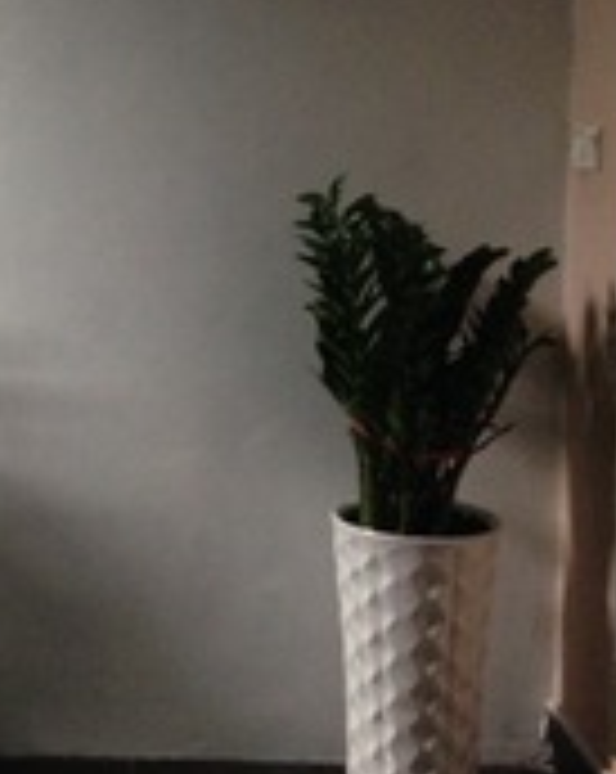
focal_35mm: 75
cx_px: 18
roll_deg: -0.1
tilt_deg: -4.3
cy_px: 220
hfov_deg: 19.8
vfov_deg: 25.2
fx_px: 1714
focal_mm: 4.12
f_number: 2.4
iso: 400
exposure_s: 1/20
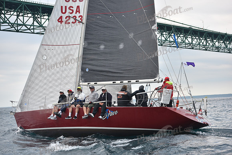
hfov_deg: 28.8
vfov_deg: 19.5
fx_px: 451
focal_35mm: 70
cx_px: 116
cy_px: 78
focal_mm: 70
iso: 400
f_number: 3.5
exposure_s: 1/640
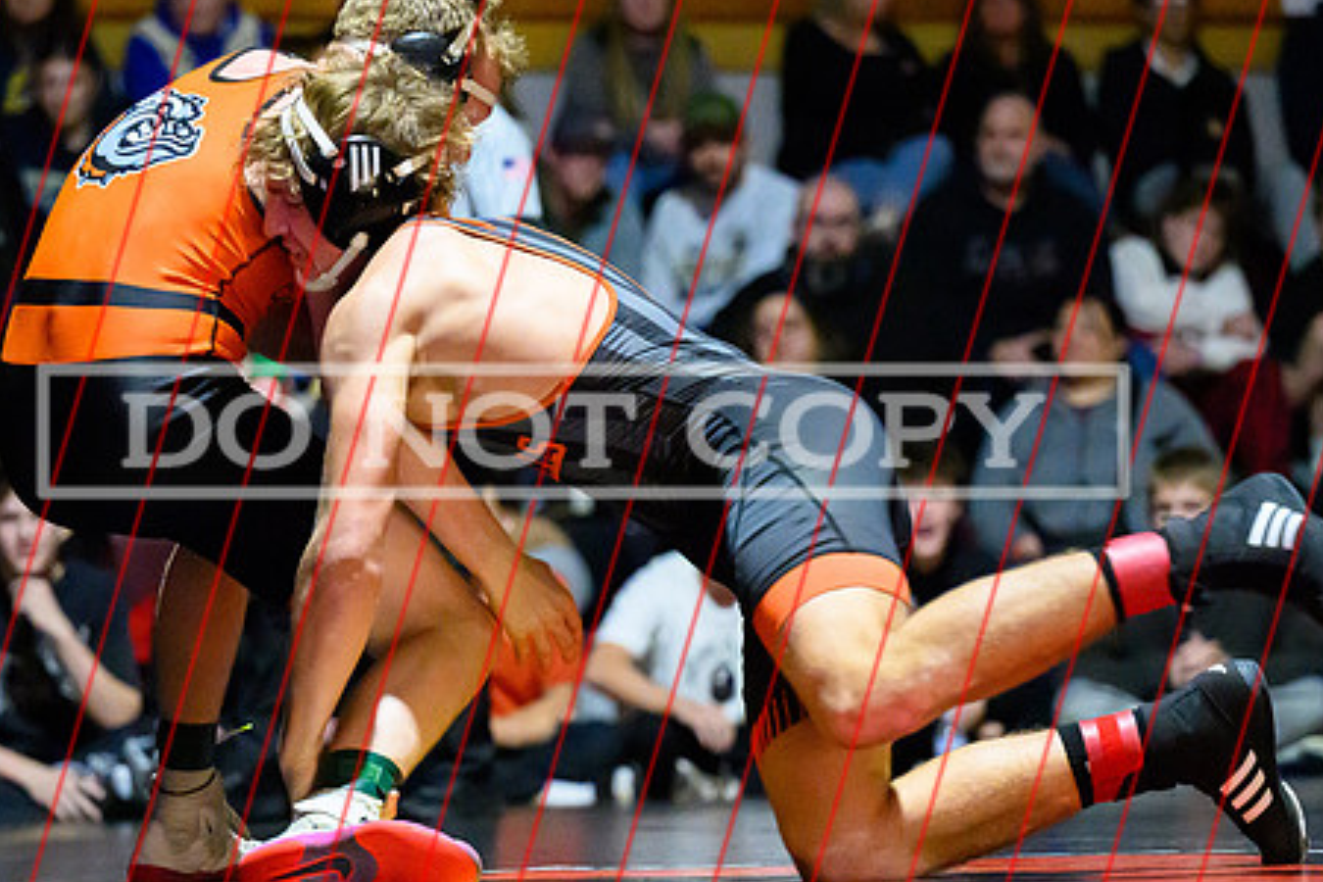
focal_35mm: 175
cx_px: 529
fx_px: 6431
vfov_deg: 7.8
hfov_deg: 11.7
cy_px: 584
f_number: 2.8
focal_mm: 110
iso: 16000
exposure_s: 1/640
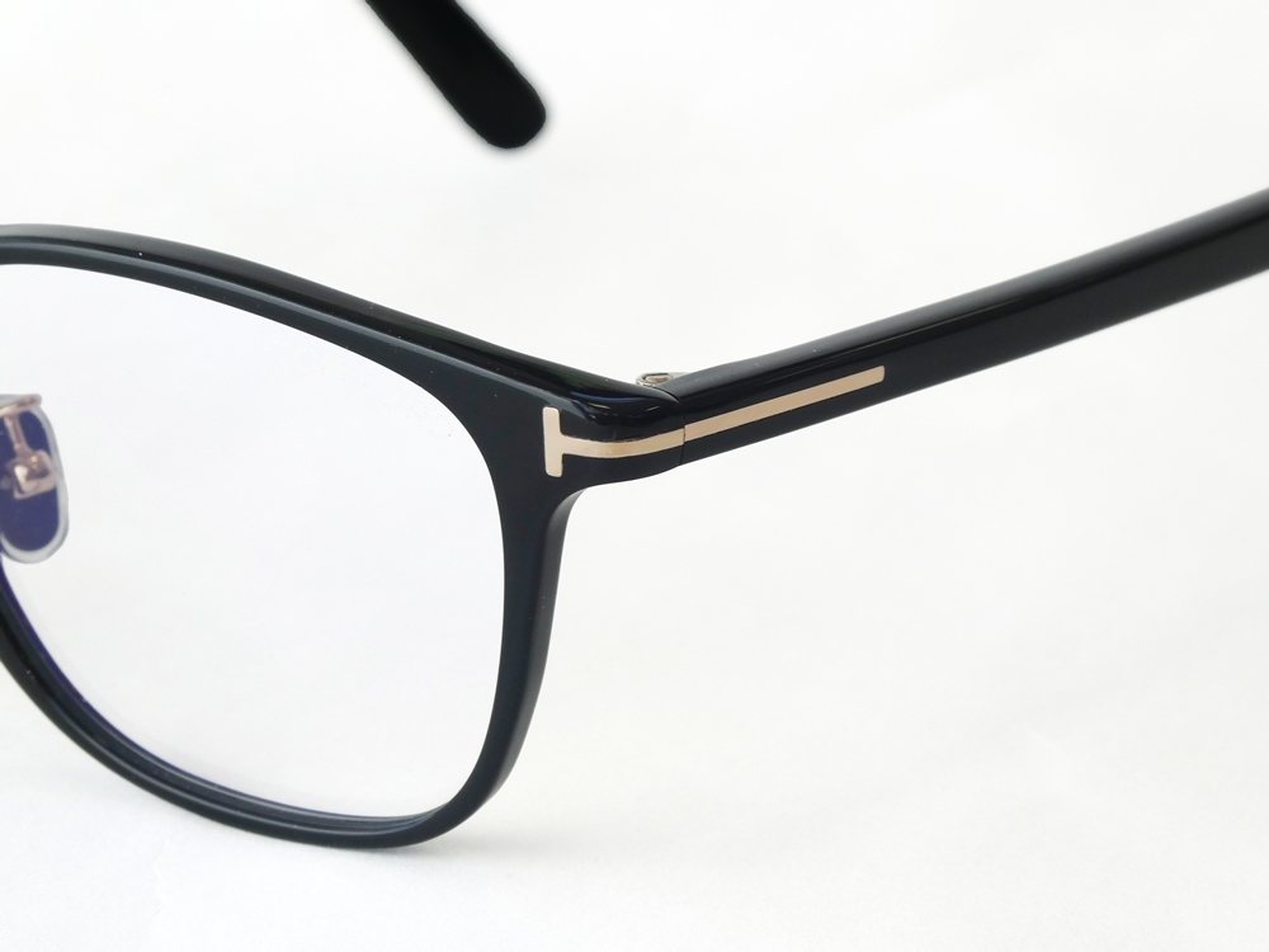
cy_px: 476
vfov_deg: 9.8
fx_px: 5536
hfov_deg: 13.1
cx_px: 634
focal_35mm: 151
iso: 80
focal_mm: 27.1
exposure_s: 1/125
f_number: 5.4
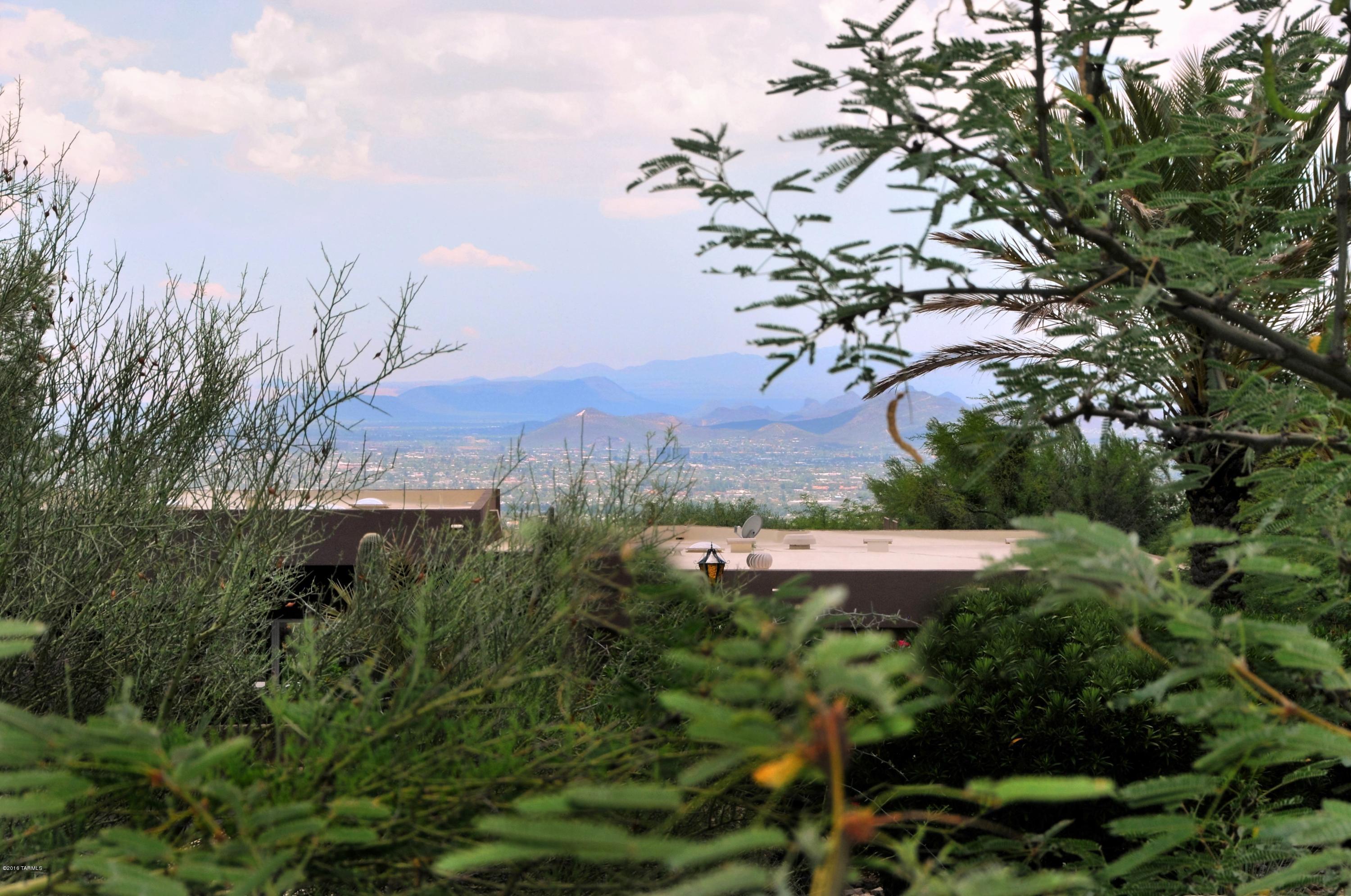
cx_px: 676
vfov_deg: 14.7
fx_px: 3486
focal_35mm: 93
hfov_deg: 21.9
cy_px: 448
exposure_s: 1/320
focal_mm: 62
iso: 320
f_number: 13
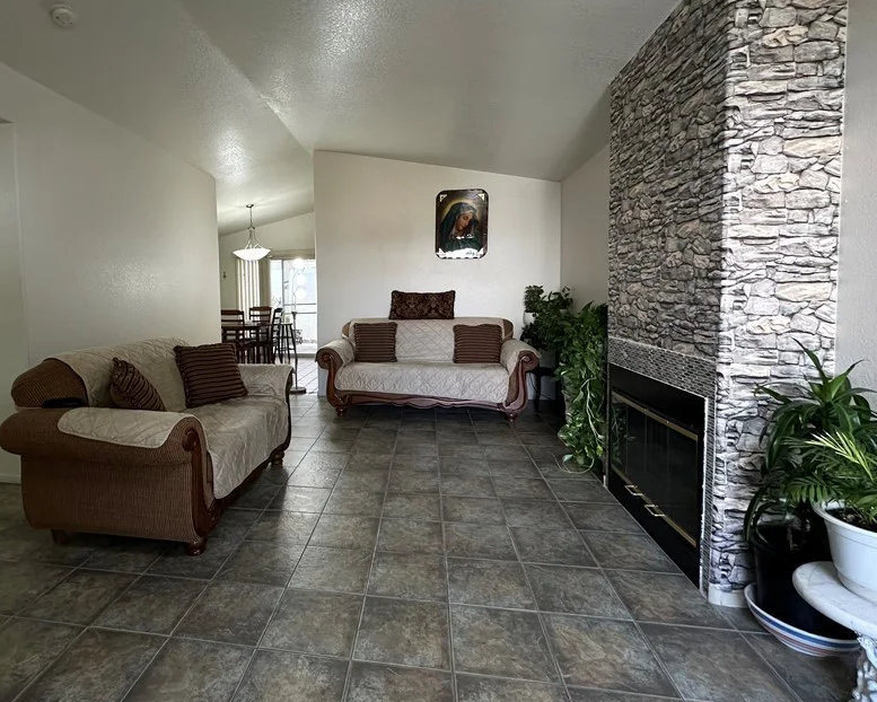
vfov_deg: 73.7
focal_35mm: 18
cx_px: 343
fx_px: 467
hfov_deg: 85.1
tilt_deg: -2.4
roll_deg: +0.9
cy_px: 318
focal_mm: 2.22
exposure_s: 1/120
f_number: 2.2
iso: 200
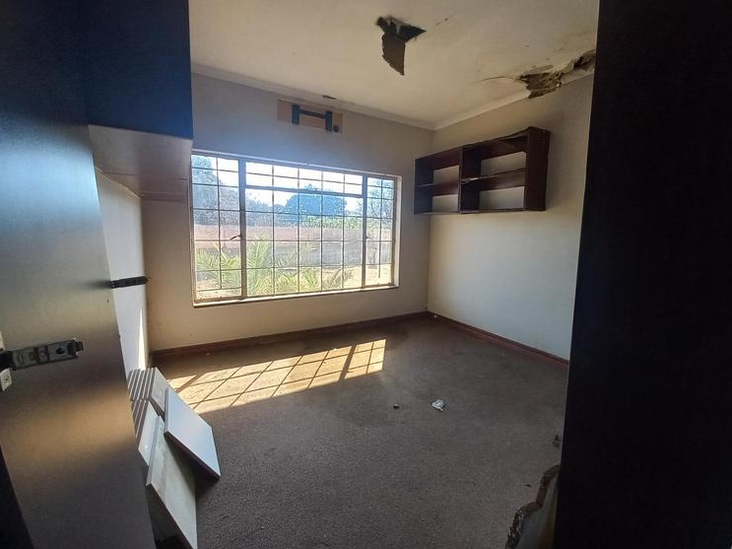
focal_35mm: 14
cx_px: 371
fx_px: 296
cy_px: 265
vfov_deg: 85.6
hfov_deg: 102.1
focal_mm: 1.42
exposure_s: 1/113
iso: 40
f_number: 2.2
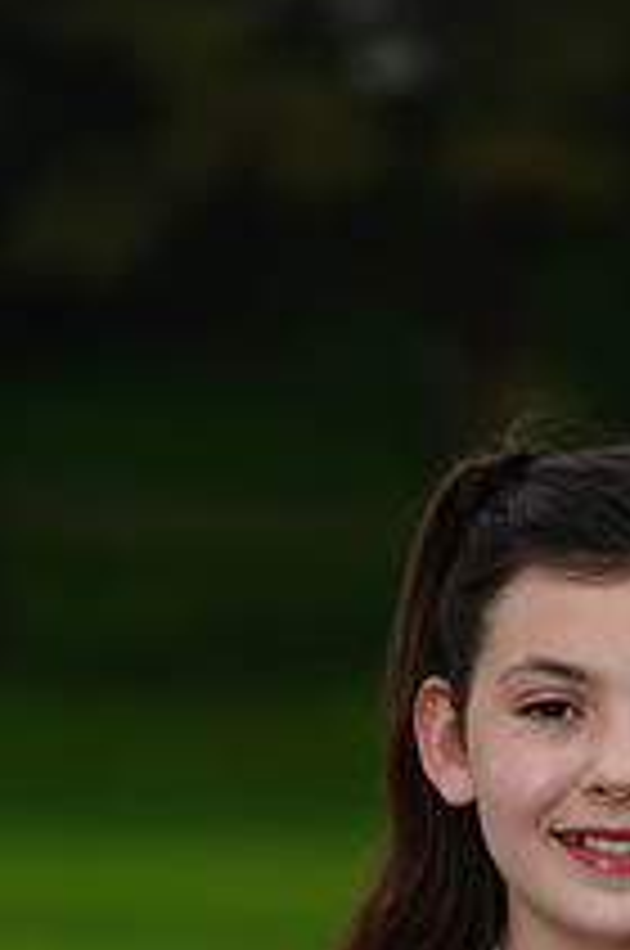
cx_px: 572
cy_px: 1256
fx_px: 12957
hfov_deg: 2.8
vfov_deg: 4.2
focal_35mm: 492
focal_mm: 179
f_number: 5.6
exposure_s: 1/250
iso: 200
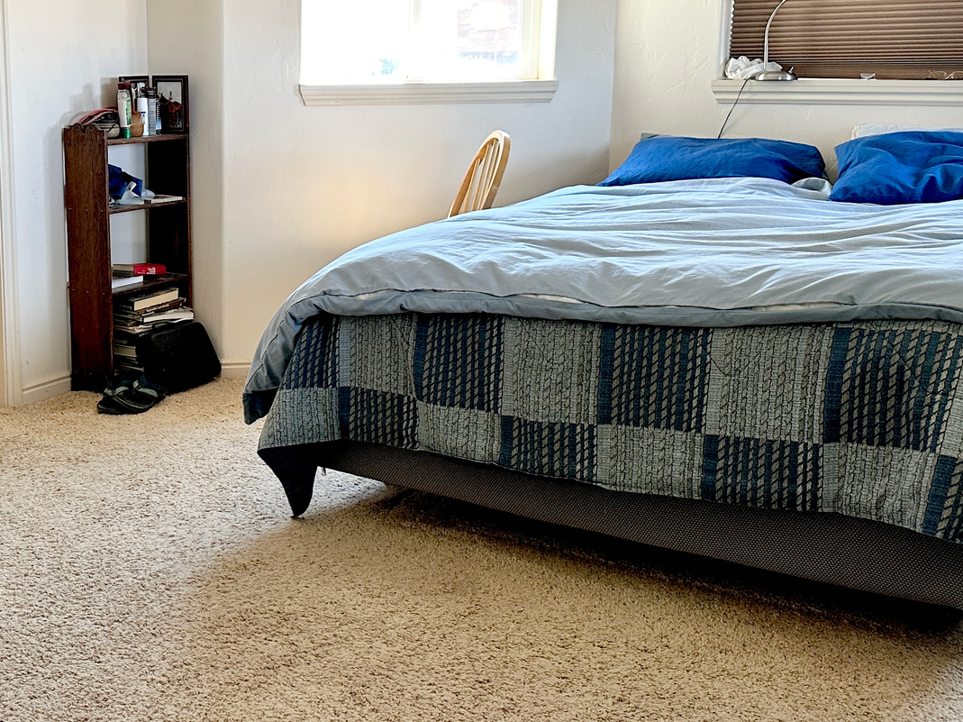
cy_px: 285
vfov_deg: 31.4
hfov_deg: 39.8
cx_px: 211
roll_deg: +0.2
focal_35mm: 46
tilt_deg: -10.6
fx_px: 1279
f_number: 1.78
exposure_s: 1/121
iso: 200
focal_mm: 6.86
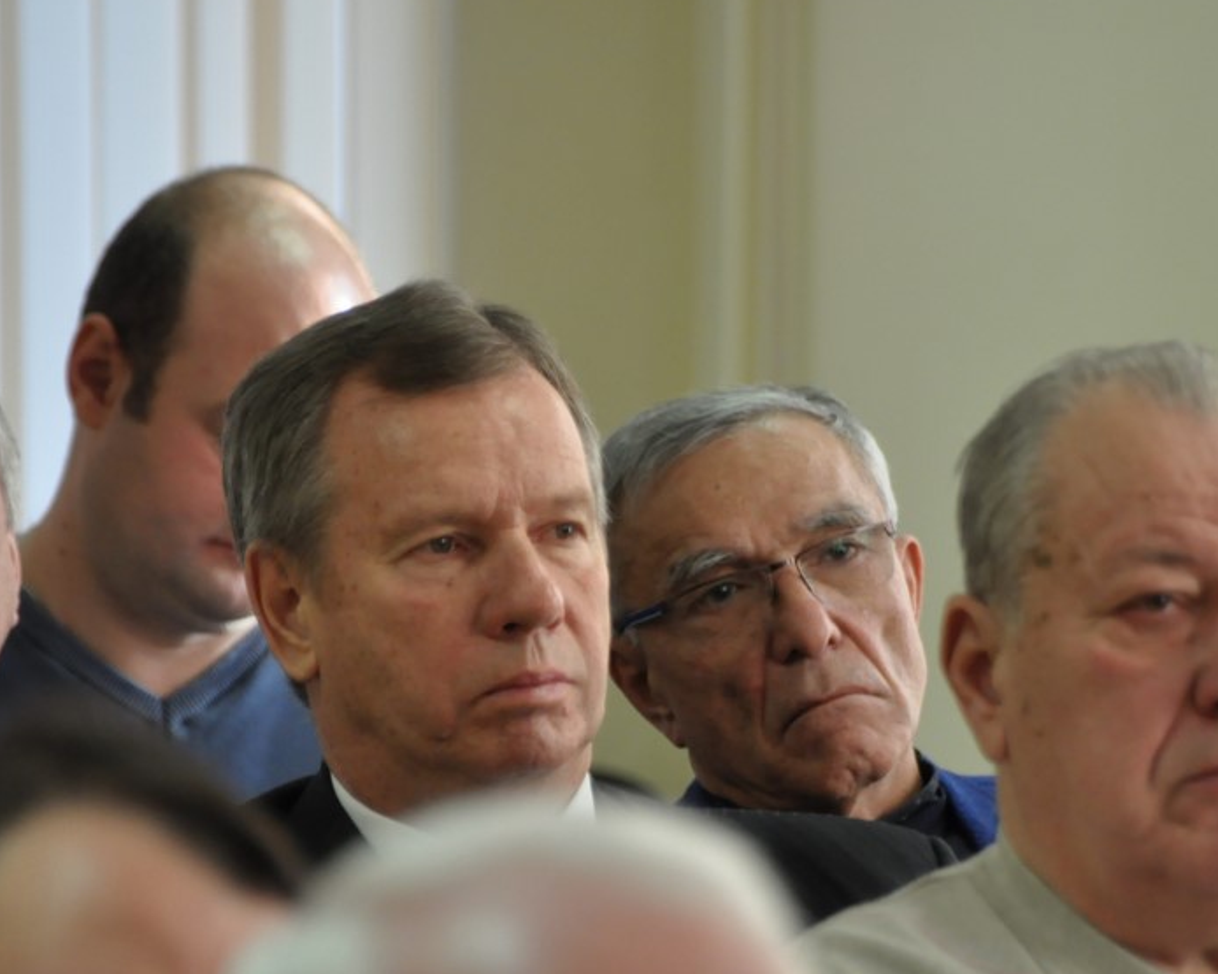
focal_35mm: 586
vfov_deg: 2.6
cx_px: 783
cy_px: 595
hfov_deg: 3.3
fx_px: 21121
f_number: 6.3
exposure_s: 1/50
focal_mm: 250
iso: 1000
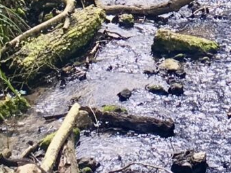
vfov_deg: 6.4
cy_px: -263
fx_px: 1453
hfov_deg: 9.0
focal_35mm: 218
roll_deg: +1.2
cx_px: 256
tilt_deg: -9.4
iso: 25
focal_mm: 4.15
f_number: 2.2
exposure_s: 1/184
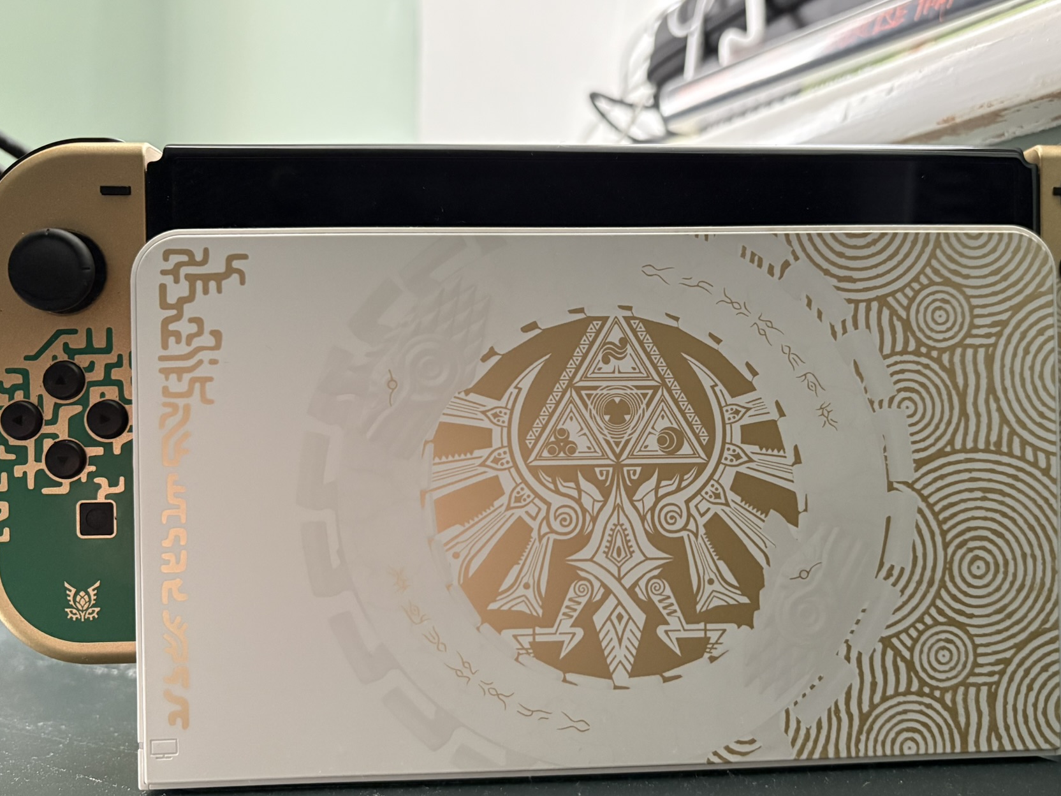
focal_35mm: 32
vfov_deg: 44.2
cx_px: 617
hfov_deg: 56.5
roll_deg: +0.9
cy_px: 408
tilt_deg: +1.7
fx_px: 981
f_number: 1.6
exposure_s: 1/59
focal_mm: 5.96
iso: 500
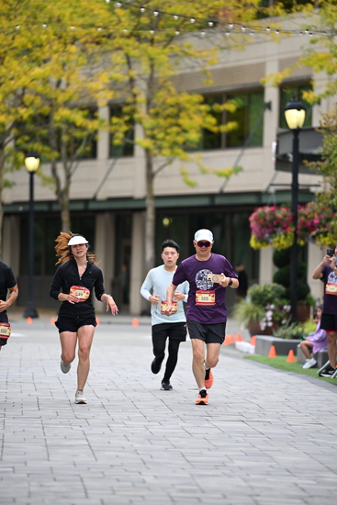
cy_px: 252
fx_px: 2806
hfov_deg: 6.9
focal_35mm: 200
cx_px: 168
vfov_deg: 10.3
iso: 640
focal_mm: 200
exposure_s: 1/2500
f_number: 2.8
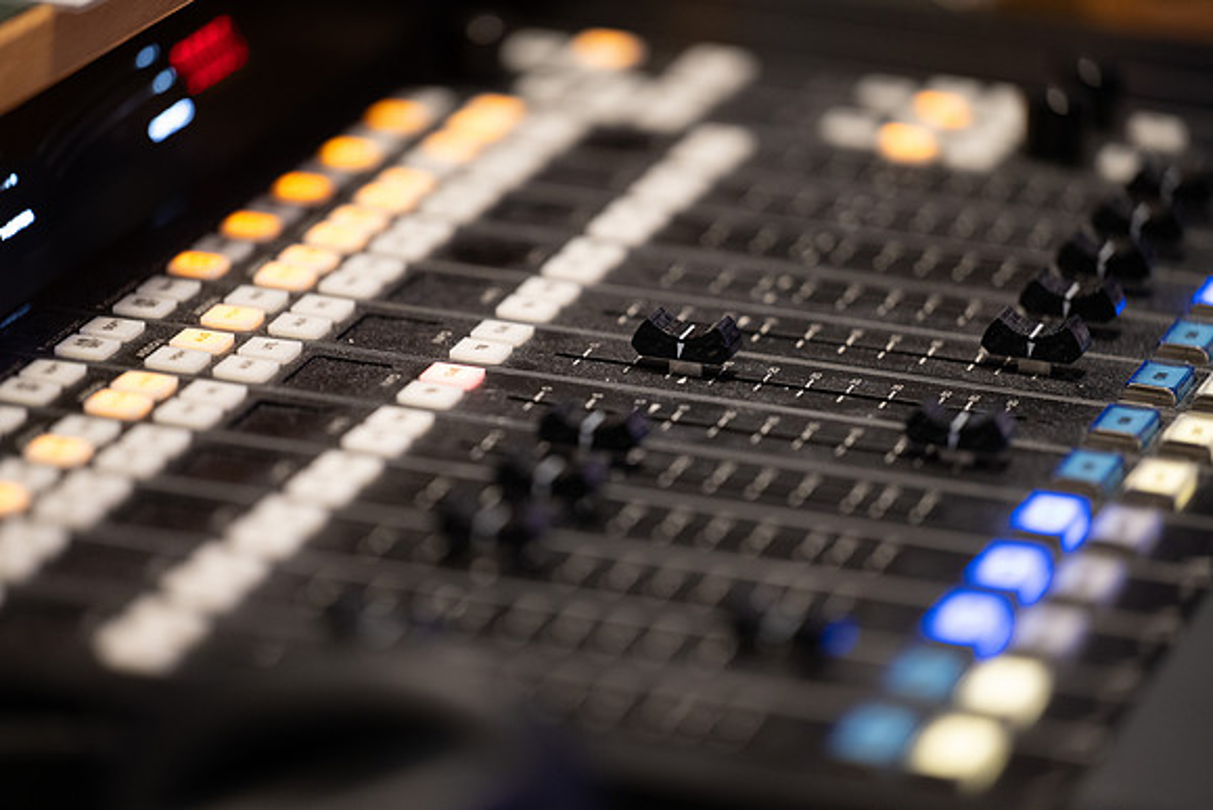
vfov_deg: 6.9
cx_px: 606
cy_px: 405
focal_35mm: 200
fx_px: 6740
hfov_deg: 10.3
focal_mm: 200
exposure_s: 1/125
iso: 1250
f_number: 2.8
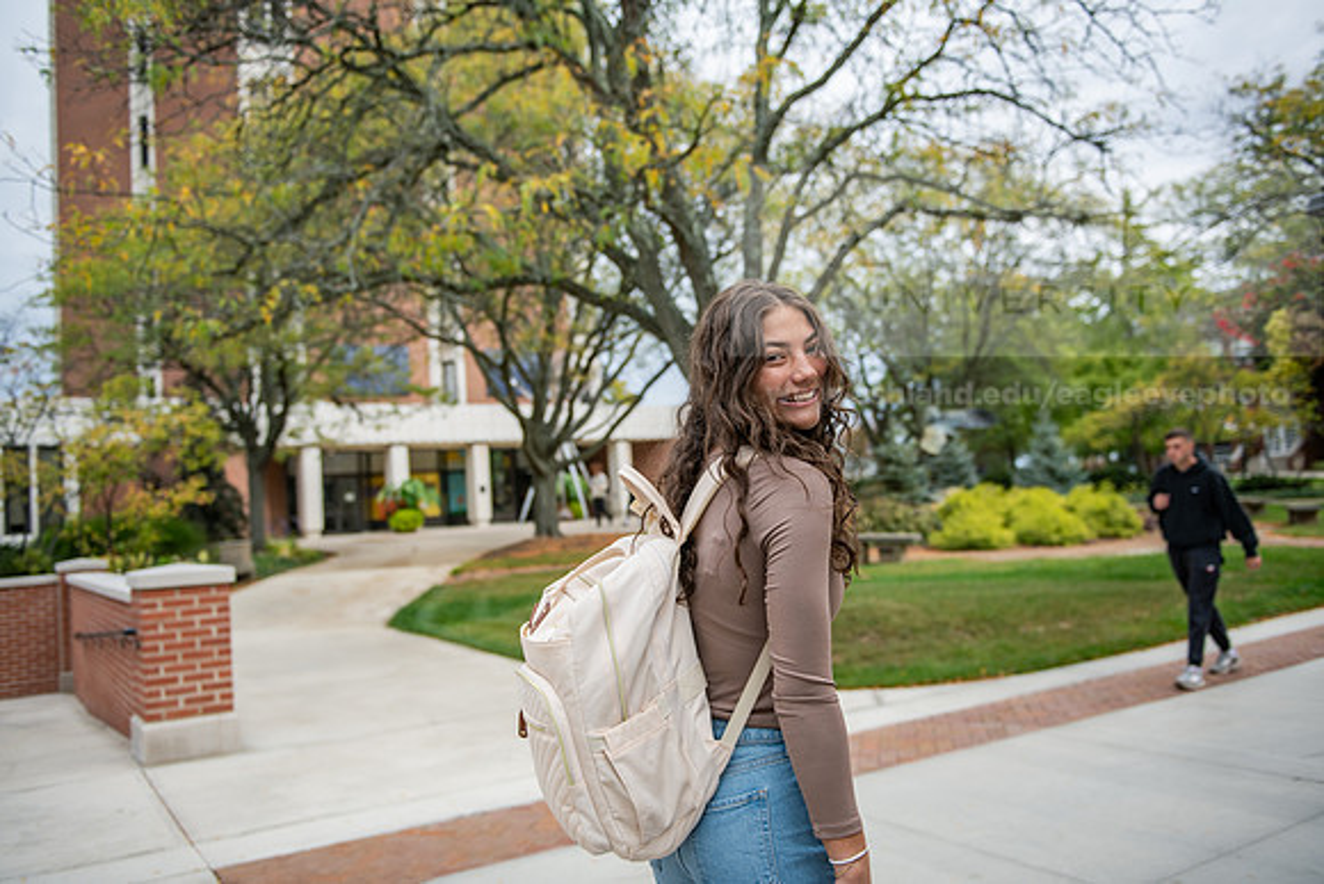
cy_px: 442
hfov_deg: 60.3
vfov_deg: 42.3
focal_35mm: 31
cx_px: 662
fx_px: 1140
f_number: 2.8
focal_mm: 31
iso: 100
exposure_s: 1/800
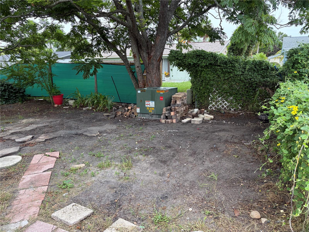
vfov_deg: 53.1
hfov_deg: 67.3
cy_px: 116
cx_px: 154
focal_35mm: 26
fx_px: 232
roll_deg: +1.3
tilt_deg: -12.3
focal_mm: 5.96
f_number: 1.6
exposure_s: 1/531
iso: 64
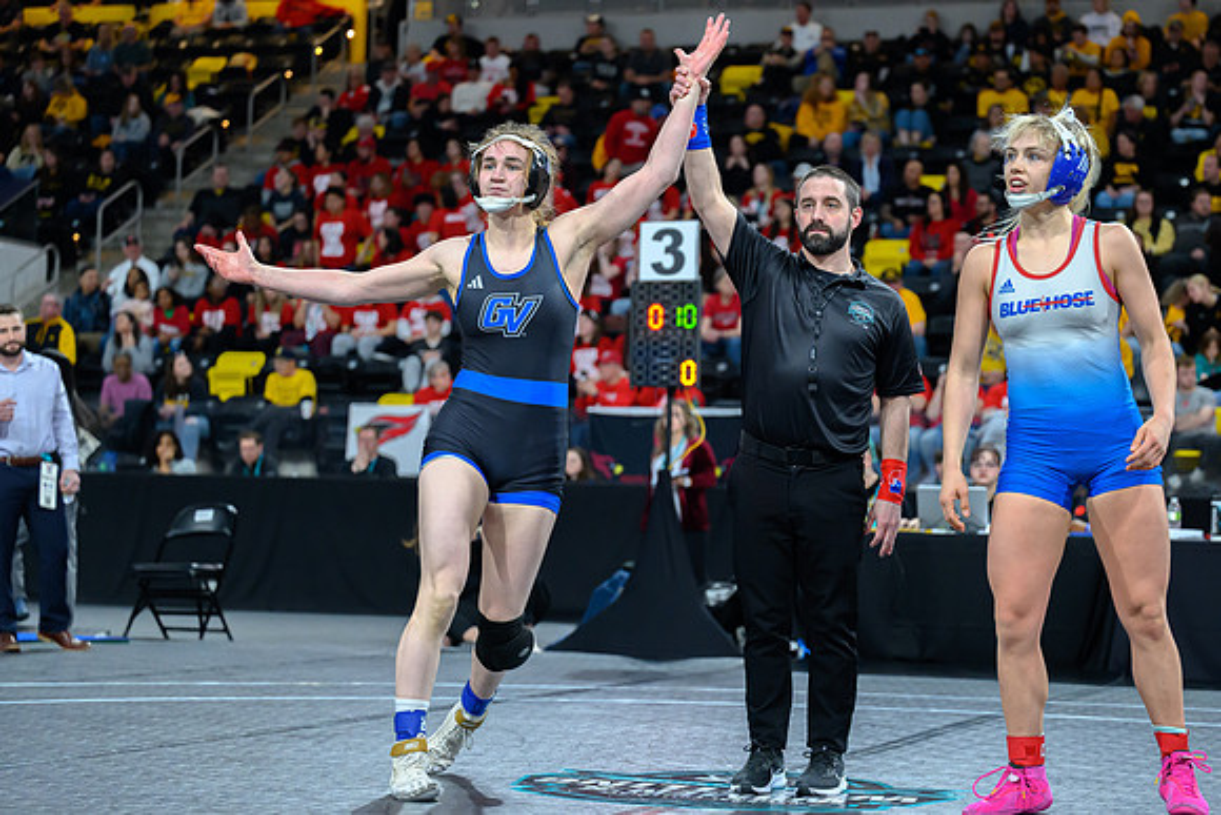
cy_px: 418
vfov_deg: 16.8
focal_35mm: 81
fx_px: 2761
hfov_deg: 24.9
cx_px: 683
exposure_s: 1/640
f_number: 2.8
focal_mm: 70
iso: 3600
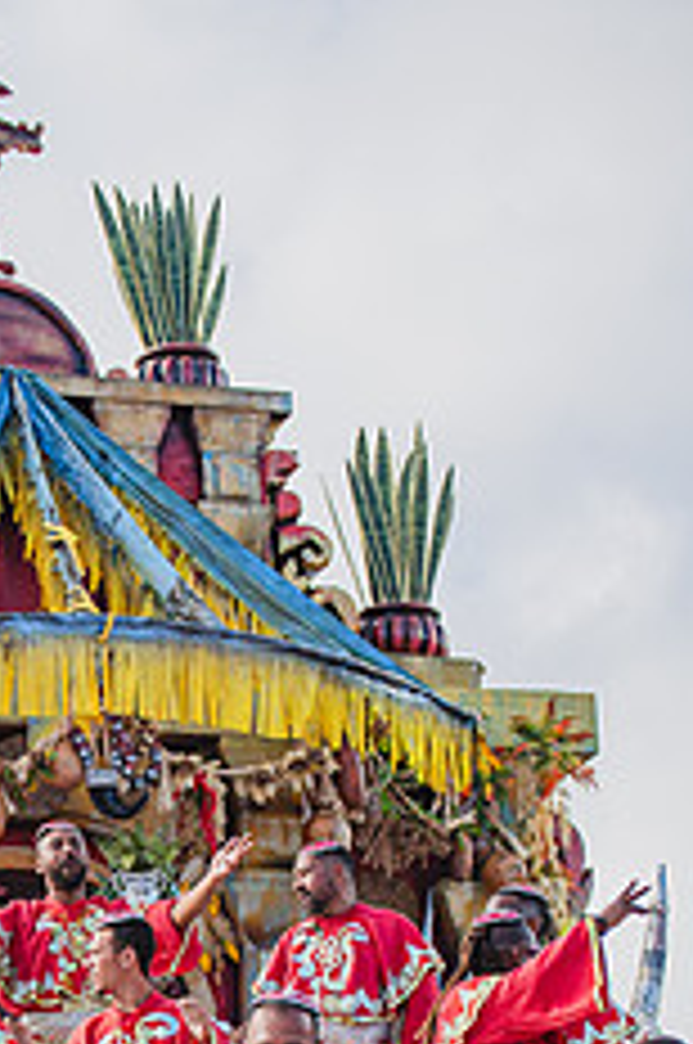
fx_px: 3938
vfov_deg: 14.9
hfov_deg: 10.0
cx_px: 79
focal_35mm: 136
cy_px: 1008
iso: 400
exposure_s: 1/1600
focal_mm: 70
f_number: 5.6
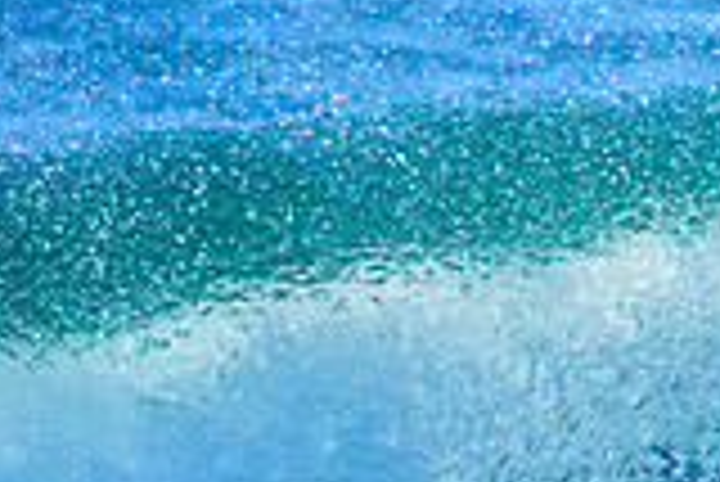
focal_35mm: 3901
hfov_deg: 0.5
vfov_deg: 0.4
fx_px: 78089
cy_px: 496
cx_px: 1151
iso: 900
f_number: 6.3
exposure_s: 1/2000
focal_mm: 800
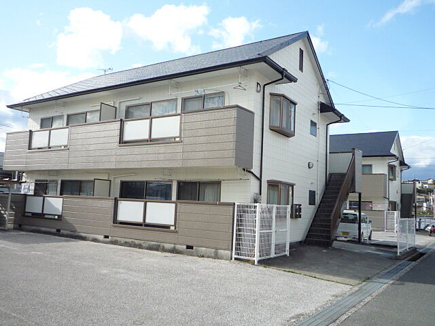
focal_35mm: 30
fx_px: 377
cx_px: 218
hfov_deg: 60.0
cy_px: 163
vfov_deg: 46.8
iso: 100
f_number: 3.5
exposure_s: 1/500
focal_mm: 4.4
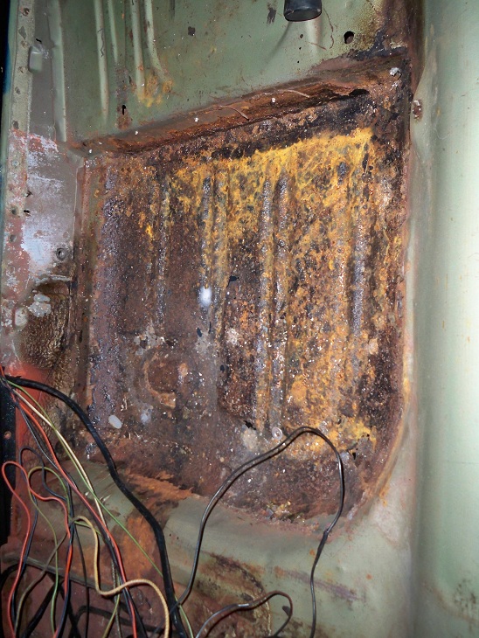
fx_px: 645
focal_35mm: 35
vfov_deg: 52.6
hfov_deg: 40.7
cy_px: 319
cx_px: 240
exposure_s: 1/60
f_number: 3.1
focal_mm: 6.3
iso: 200
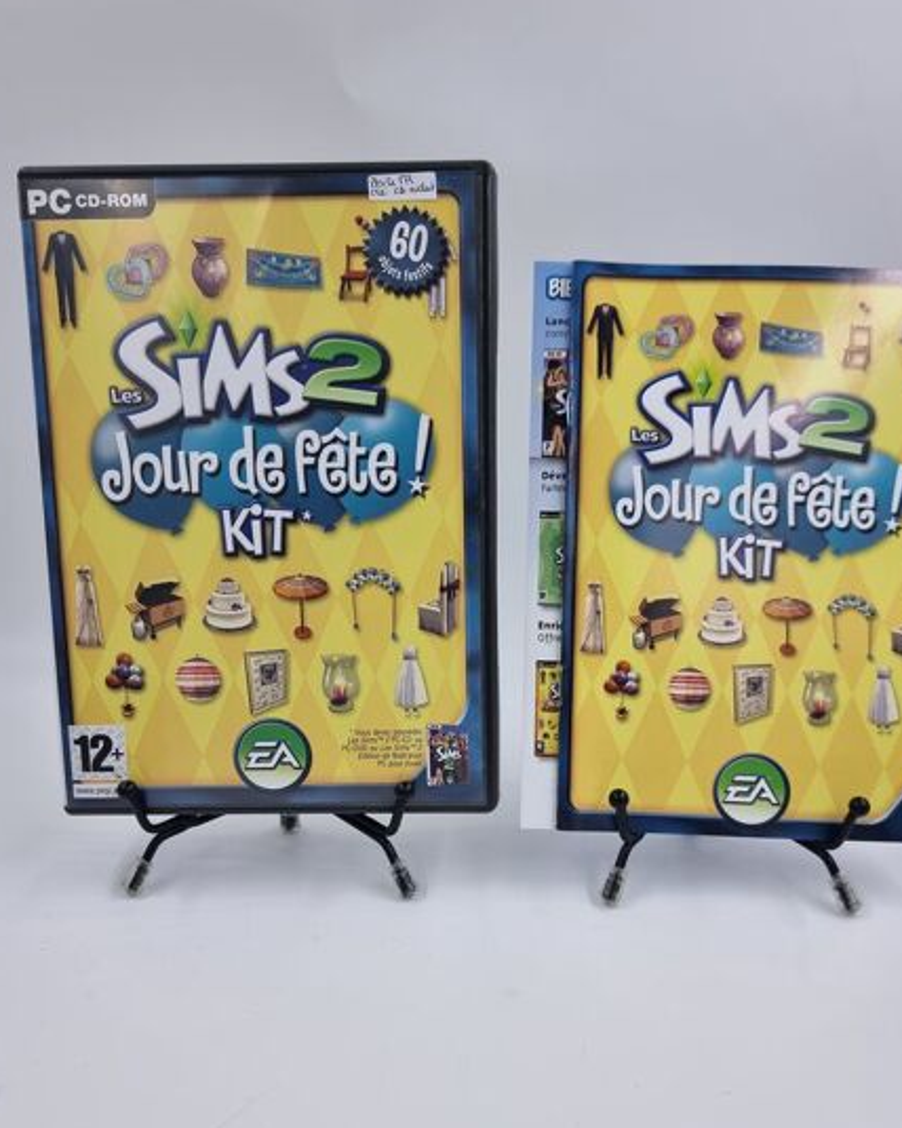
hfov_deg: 51.5
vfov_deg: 61.9
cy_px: 649
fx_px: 934
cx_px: 478
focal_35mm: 28
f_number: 1.8
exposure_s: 1/120
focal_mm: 6.7
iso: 50
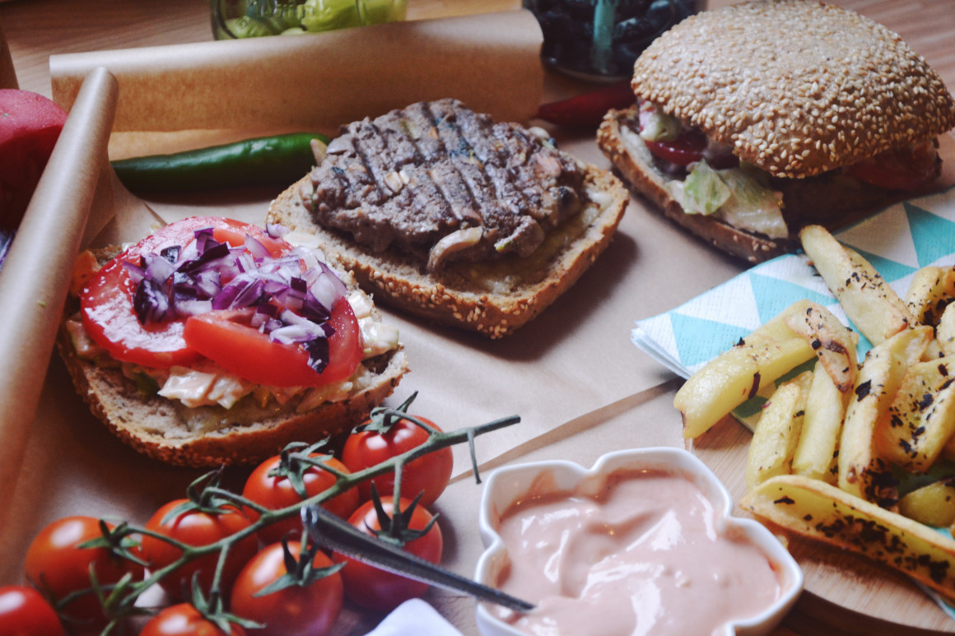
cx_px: 478
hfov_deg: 21.9
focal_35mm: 93
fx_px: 2467
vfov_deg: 14.7
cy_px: 318
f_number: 5.3
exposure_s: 1/60
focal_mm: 62
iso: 640
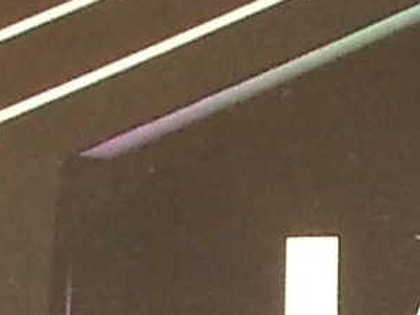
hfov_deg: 8.6
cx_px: 694
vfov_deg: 6.5
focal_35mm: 222
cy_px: 641
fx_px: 2695
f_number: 3.3
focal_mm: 4.1
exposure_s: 1/30
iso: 200
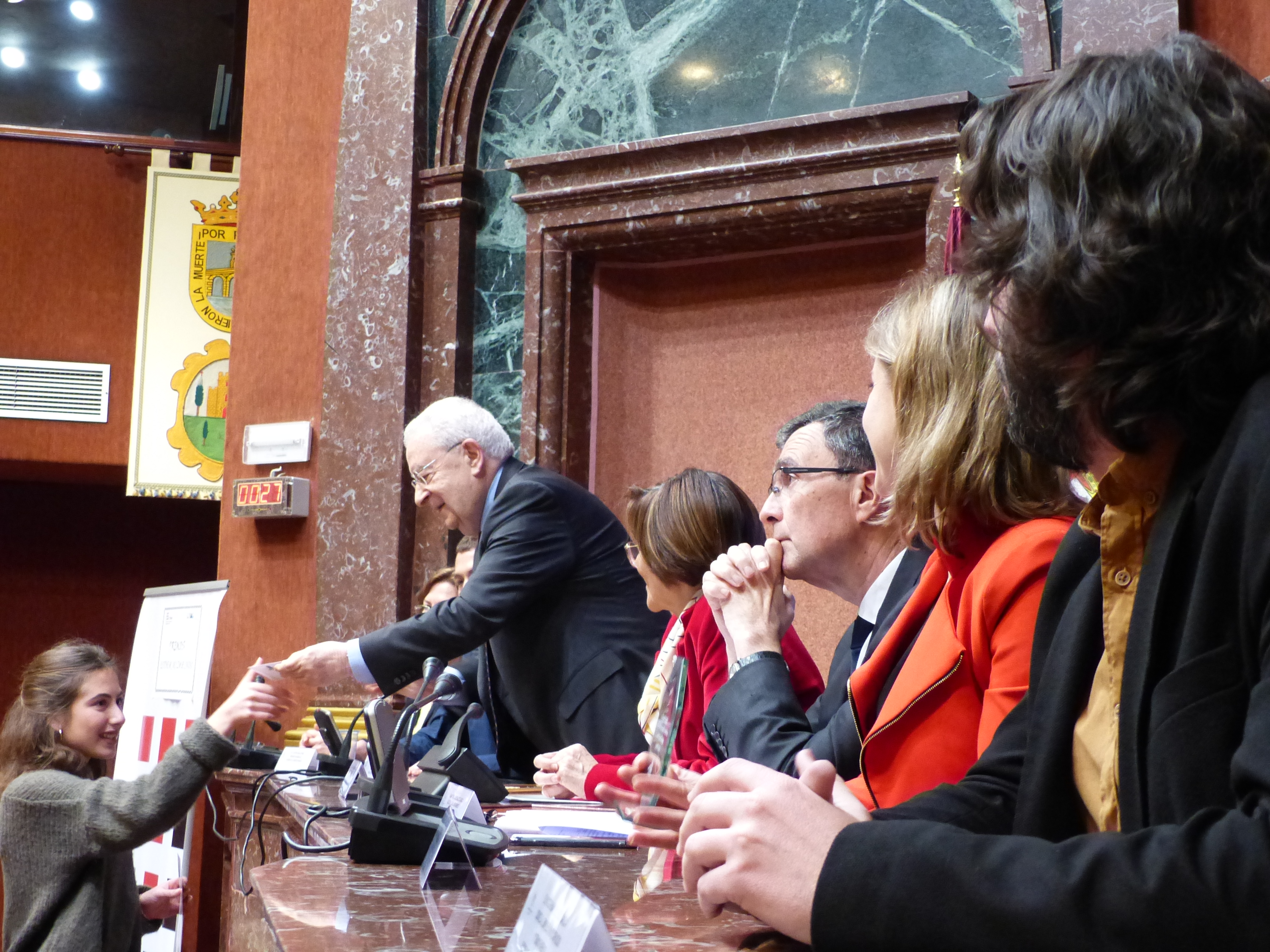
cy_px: 476
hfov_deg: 34.9
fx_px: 2018
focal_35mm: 55
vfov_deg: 26.6
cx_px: 635
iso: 800
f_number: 2.8
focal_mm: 9.9
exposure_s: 1/30
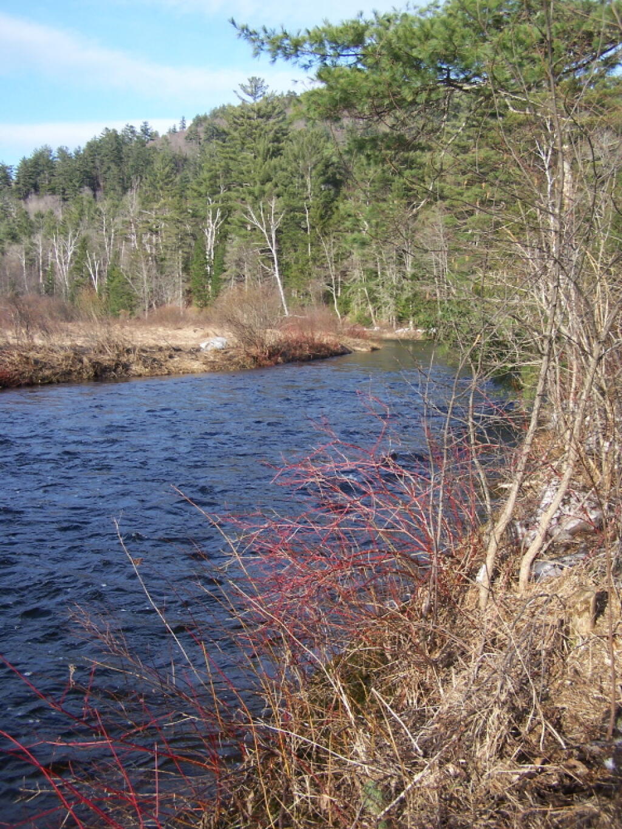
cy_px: 414
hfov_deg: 37.7
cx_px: 311
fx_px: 910
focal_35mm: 38
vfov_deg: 49.0
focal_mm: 6.3
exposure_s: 1/400
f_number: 2.8
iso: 80
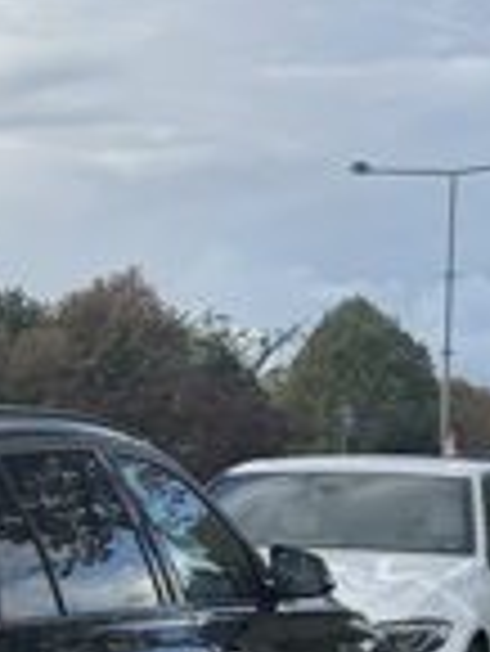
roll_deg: -0.5
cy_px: 616
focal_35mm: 106
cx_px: -36
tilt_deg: -4.5
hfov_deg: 13.7
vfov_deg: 18.2
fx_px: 1998
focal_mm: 6.76
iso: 80
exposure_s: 1/3145
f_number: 1.78
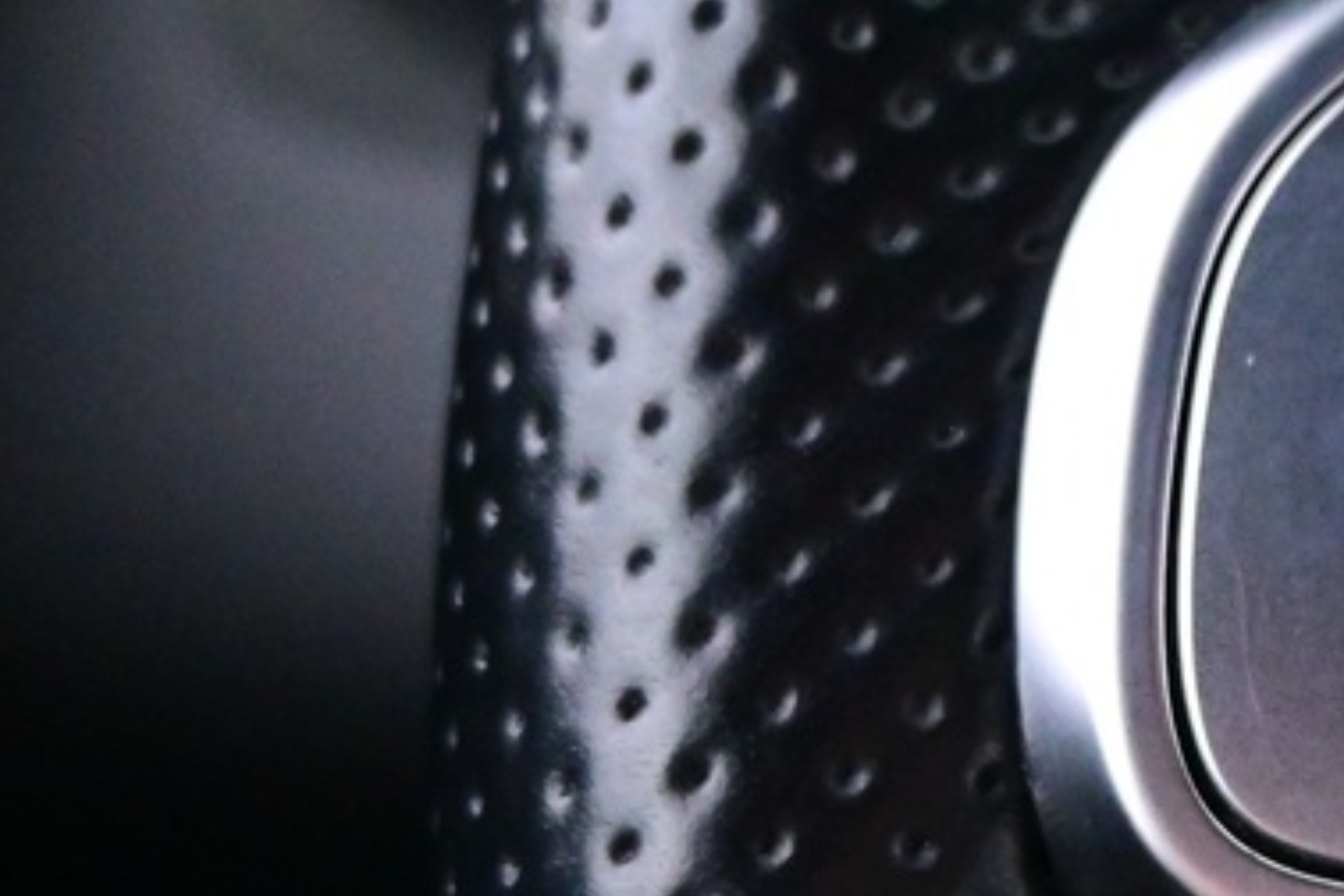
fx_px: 4560
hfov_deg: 15.7
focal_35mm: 122
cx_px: 1909
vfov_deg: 11.2
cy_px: 555
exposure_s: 1/30
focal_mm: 19
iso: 3600
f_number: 3.8
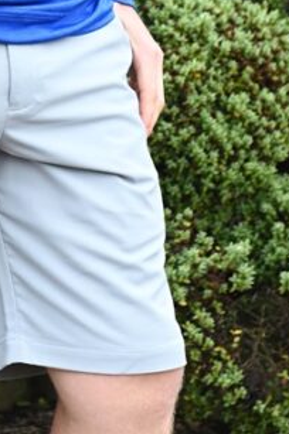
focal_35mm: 274
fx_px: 3307
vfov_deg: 7.4
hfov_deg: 5.0
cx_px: -52
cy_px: -164
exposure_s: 1/100
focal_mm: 70
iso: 500
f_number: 5
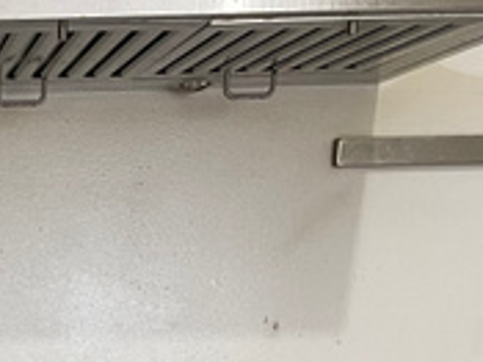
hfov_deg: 18.9
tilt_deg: -12.1
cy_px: 625
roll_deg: +1.5
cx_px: -179
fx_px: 1325
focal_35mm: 95
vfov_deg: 14.0
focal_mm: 4.2
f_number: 1.6
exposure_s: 1/60
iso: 200
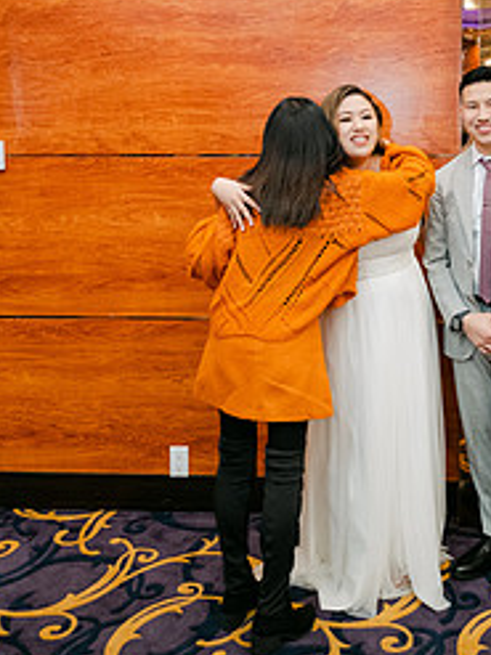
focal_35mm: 42
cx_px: 369
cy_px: 154
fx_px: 795
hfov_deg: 33.6
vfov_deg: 43.2
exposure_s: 1/125
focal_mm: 16
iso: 800
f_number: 2.8
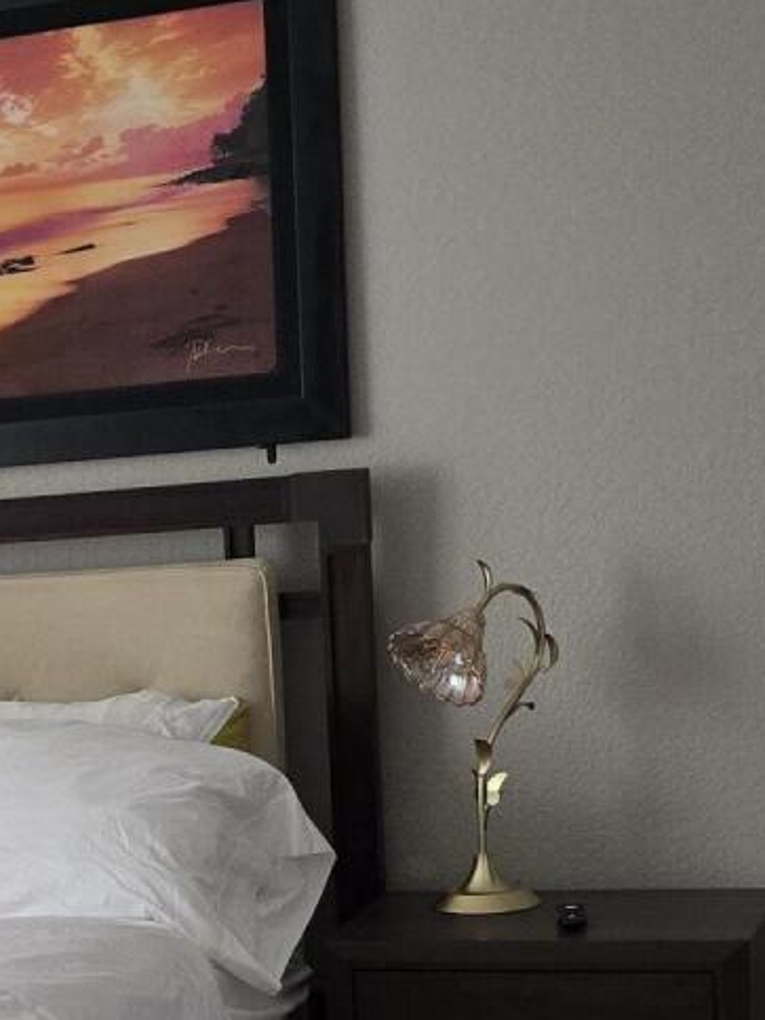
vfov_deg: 20.2
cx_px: -259
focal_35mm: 95
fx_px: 2799
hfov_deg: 14.8
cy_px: 955
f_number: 1.7
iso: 320
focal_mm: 6.3
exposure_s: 1/120
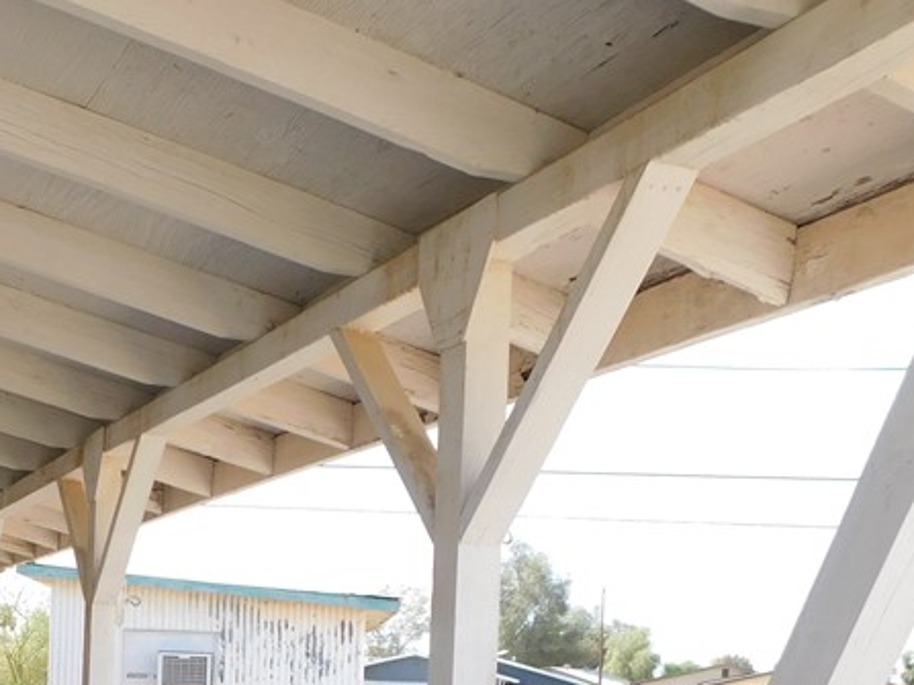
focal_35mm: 55
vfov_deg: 25.2
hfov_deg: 33.3
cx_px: 110
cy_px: 699
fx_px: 1452
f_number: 3
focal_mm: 4.1
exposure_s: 1/500
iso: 125
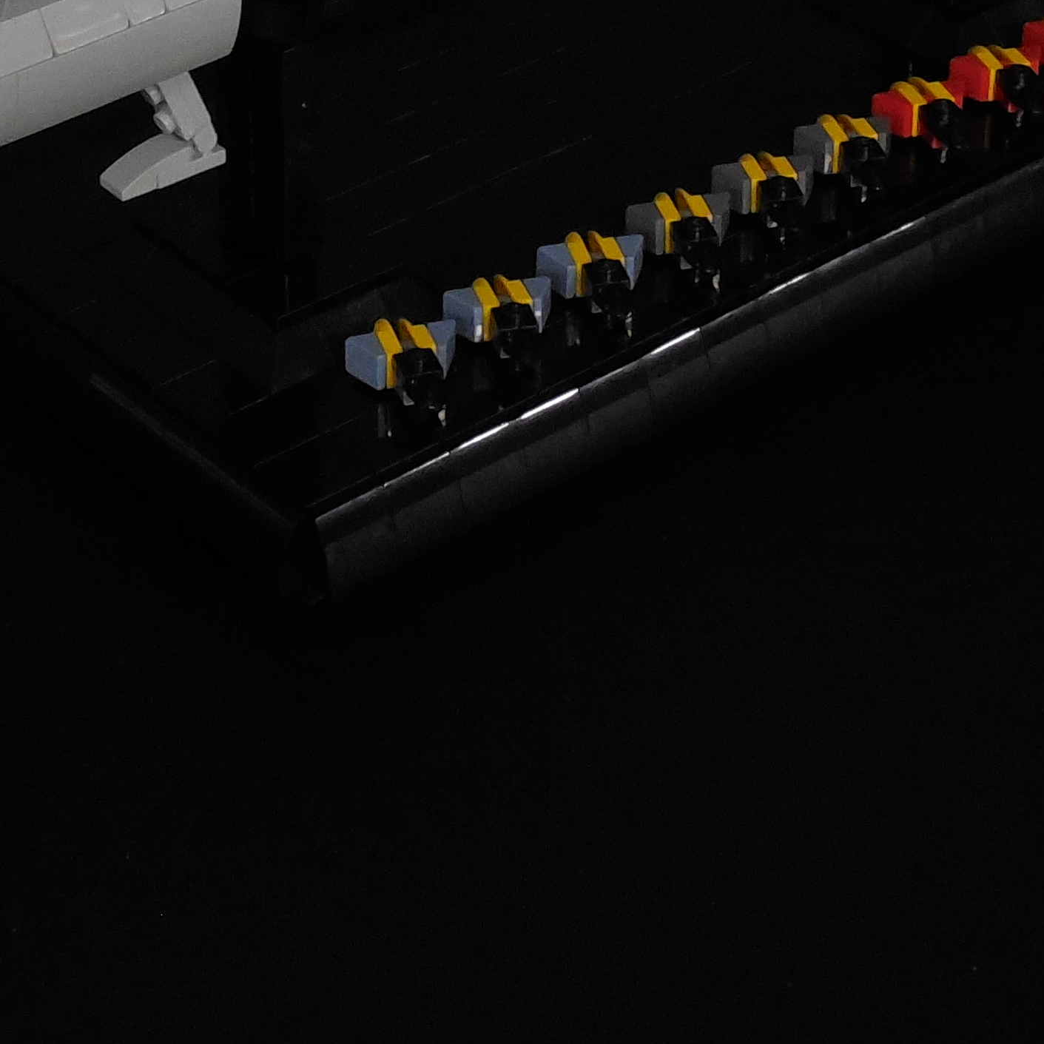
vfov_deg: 16.5
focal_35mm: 101
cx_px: 474
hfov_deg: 17.2
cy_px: -226
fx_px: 3446
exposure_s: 1/15
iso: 400
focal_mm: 6.3
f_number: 3.7
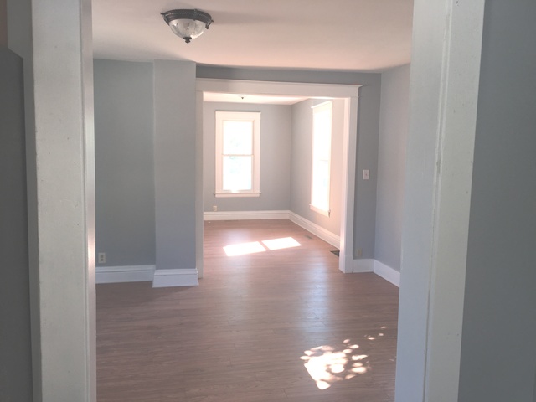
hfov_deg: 61.7
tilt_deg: -5.7
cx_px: 268
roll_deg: -1.4
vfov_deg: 48.2
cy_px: 201
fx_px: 449
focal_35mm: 29
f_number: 2.2
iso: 25
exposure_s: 1/45
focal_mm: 4.15
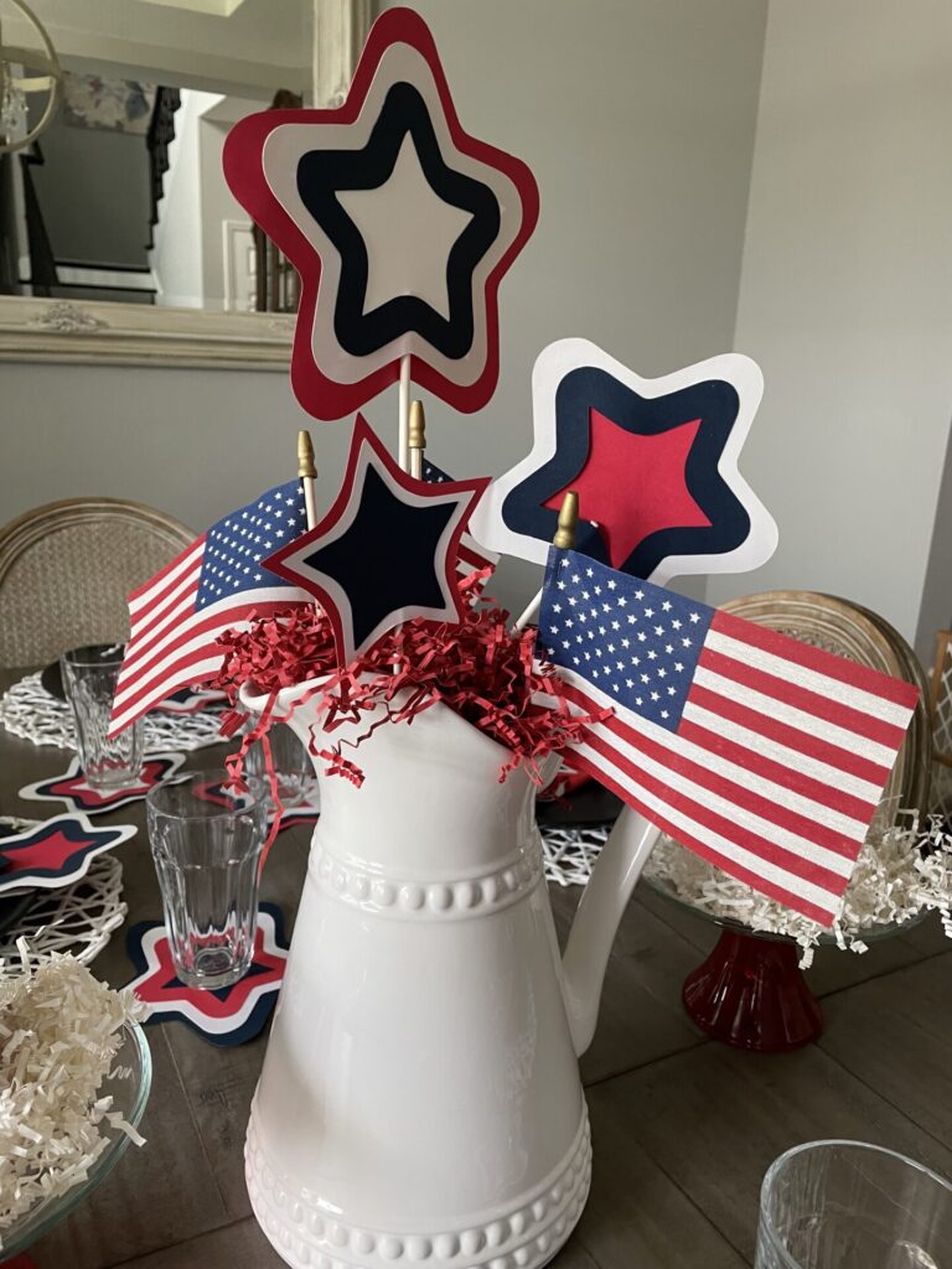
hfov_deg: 53.1
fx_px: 953
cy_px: 634
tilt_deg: -15.5
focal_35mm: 26
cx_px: 476
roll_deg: -2.6
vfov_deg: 67.3
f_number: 1.6
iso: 200
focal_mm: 4.2
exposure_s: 1/60
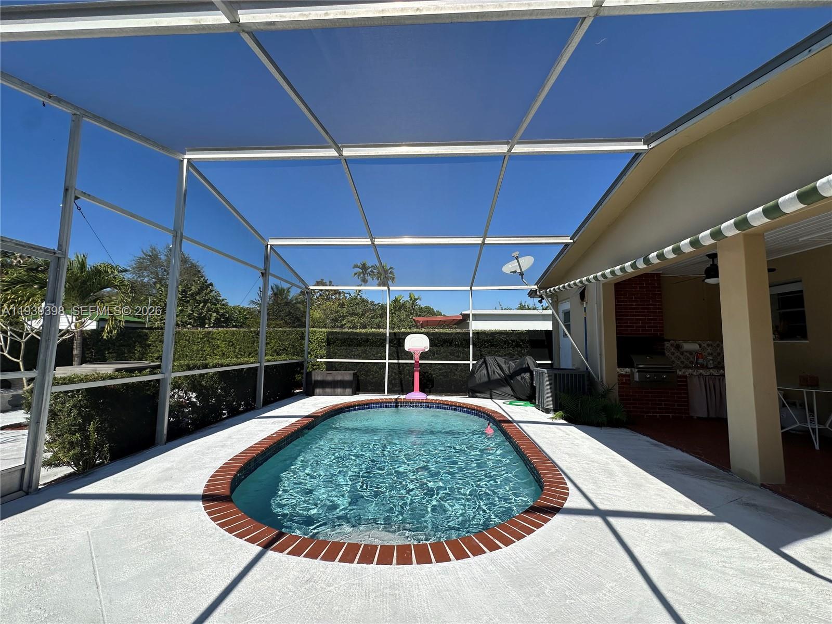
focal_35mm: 14
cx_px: 416
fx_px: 336
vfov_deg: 85.7
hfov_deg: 102.1
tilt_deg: +6.4
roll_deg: -1.3
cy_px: 312
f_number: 2.2
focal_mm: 2.22
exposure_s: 1/1667
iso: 50
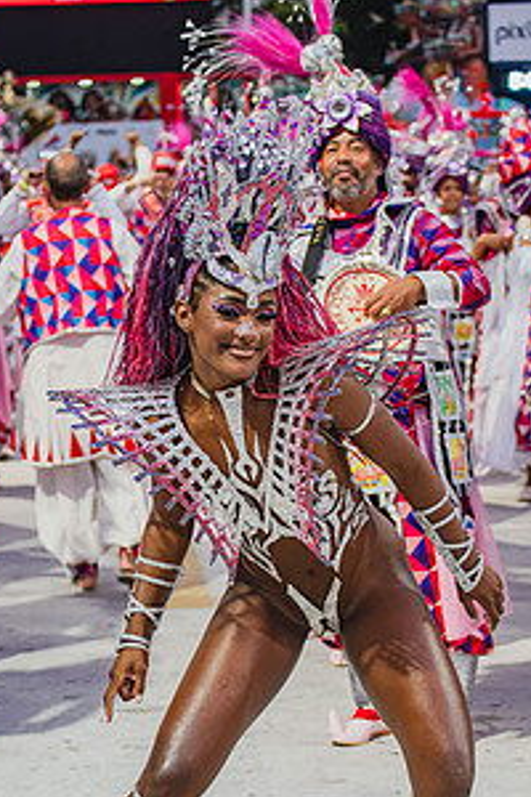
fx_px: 2323
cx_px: 275
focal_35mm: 105
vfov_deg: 19.4
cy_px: 569
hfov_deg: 13.0
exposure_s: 1/250
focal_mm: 70
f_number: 4.5
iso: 800
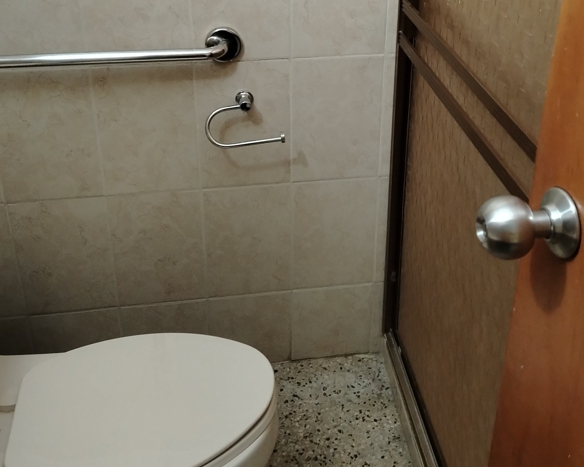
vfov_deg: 34.6
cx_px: 325
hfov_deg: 43.8
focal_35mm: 42
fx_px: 726
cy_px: 95
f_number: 1.75
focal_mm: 5.25
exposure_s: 1/50
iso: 4241
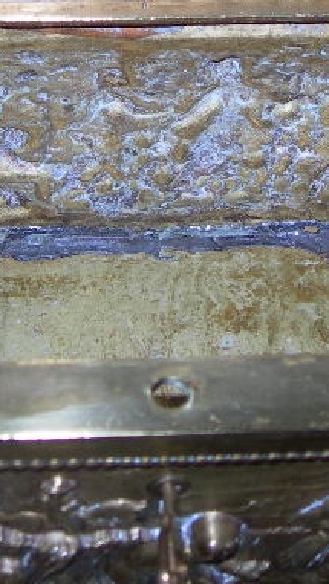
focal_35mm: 111
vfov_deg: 18.9
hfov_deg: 10.9
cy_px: 57
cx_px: 155
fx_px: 1721
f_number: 2.8
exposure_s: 1/60.1
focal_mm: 7.8
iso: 50
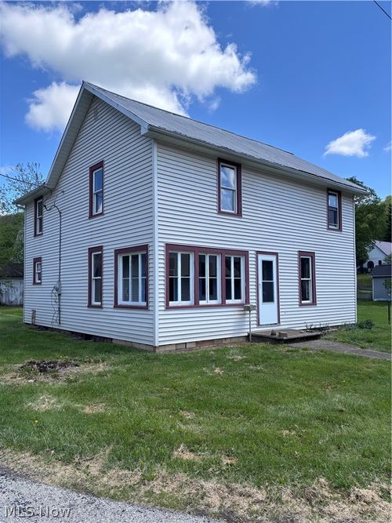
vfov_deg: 67.3
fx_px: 393
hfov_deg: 53.0
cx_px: 196
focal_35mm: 26
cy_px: 262
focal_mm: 5.96
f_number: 1.6
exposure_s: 1/2639
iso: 50
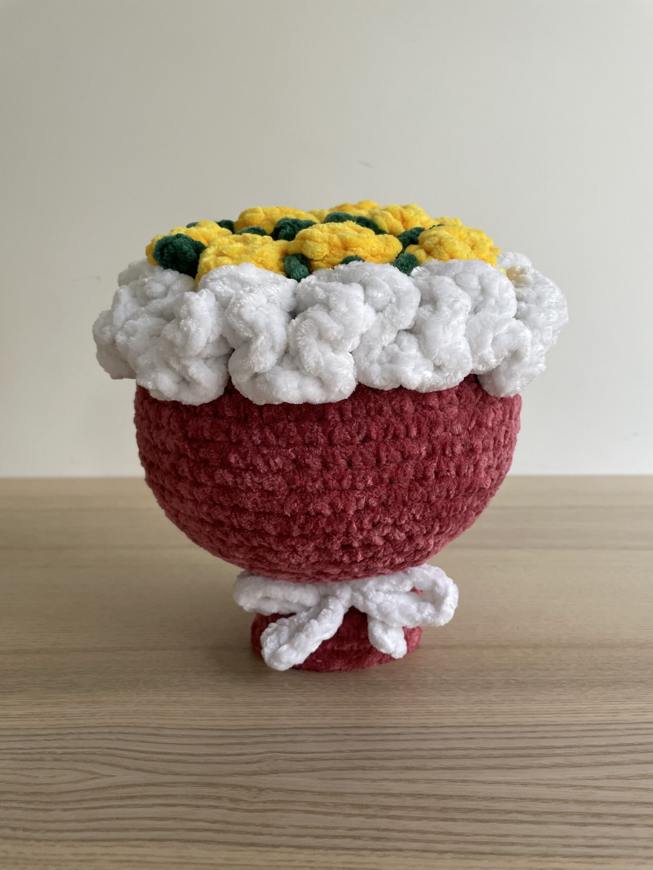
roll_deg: +0.6
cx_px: 326
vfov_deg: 67.3
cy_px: 435
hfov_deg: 53.1
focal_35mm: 26
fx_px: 654
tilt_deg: -8.2
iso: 125
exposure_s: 1/121
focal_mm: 4.2
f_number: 1.6
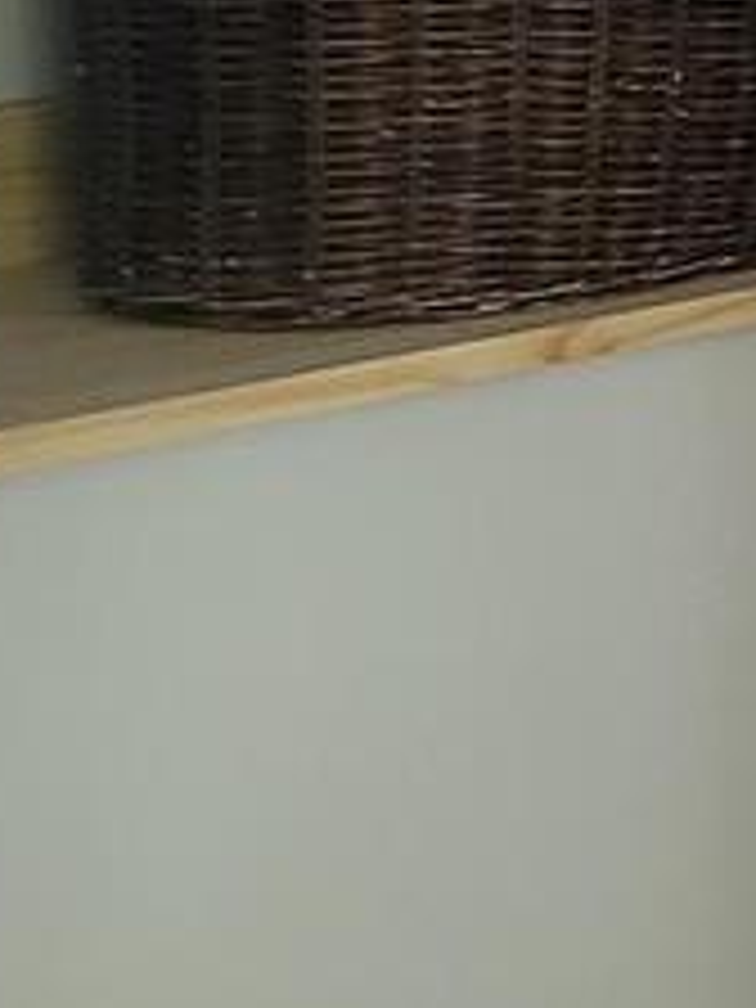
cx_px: 2308
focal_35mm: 89
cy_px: -153
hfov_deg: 10.8
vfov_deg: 20.8
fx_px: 2592
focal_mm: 2.2
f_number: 2.2
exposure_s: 1/60
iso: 200
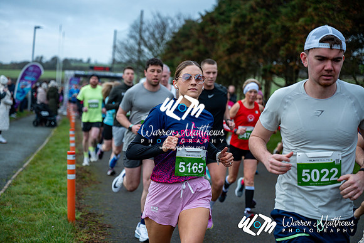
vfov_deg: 19.5
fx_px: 708
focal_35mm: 70
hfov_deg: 28.8
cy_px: 122
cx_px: 182
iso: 320
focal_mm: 70
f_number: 2.8
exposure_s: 1/1250
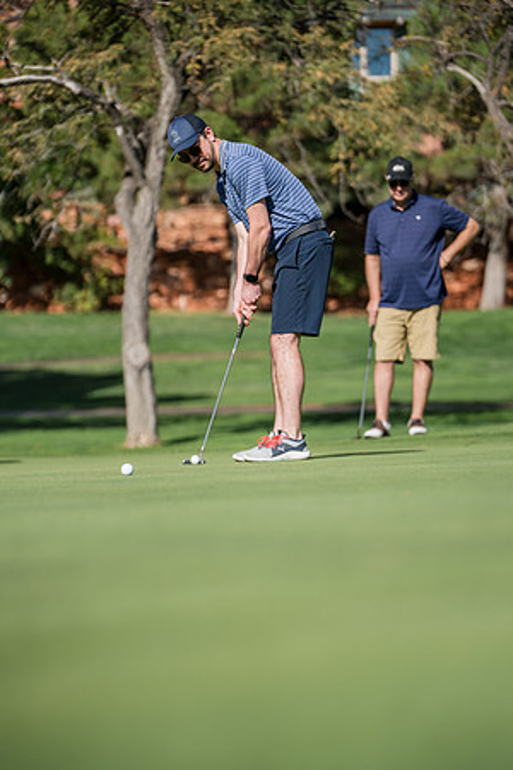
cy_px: 385
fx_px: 2693
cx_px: 256
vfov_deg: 16.3
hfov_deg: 10.9
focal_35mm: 126
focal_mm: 126
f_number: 2.8
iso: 250
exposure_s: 1/5000
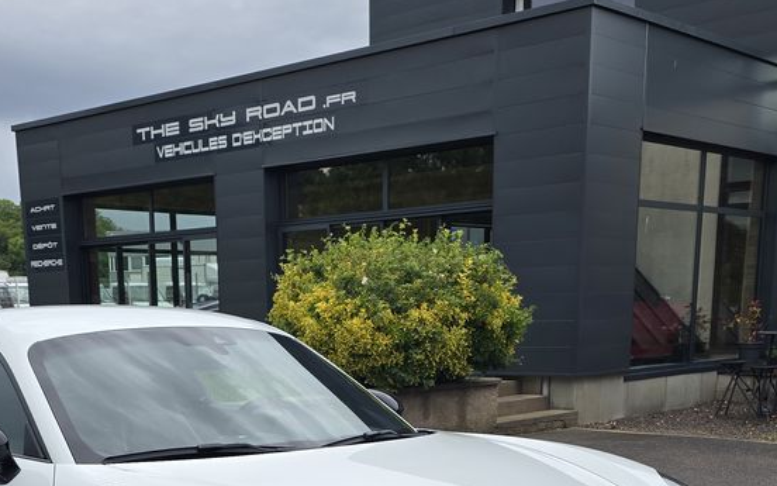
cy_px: 559
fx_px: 1122
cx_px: 273
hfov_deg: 37.9
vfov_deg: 22.7
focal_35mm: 53
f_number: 1.7
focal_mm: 6.3
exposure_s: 1/285
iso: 12
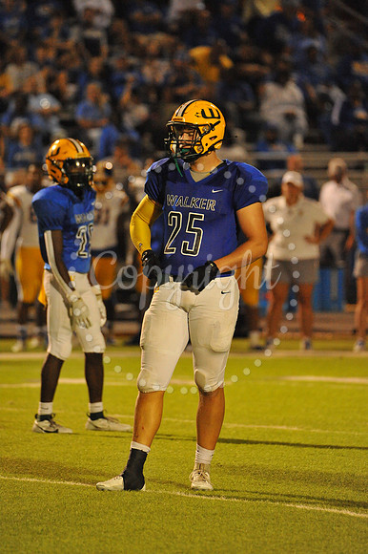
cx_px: 184
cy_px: 277
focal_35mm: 420
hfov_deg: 3.3
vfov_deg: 4.9
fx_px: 6447
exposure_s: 1/200
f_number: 6.3
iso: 6400
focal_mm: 420
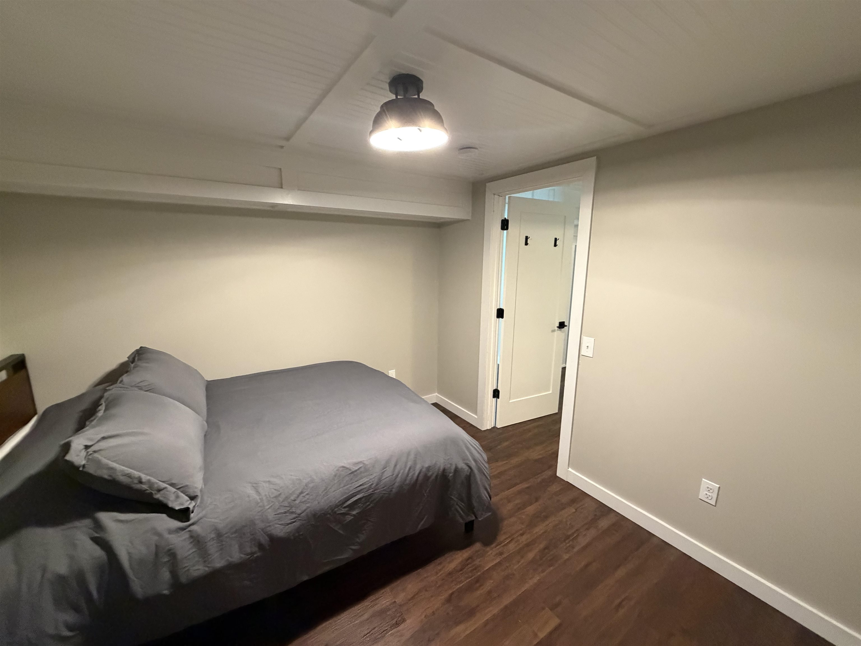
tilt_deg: -11.1
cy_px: 323
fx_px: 348
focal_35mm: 14
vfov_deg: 85.7
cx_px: 430
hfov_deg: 102.1
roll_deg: -0.4
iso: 800
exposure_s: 1/60
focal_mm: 2.22
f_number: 2.2
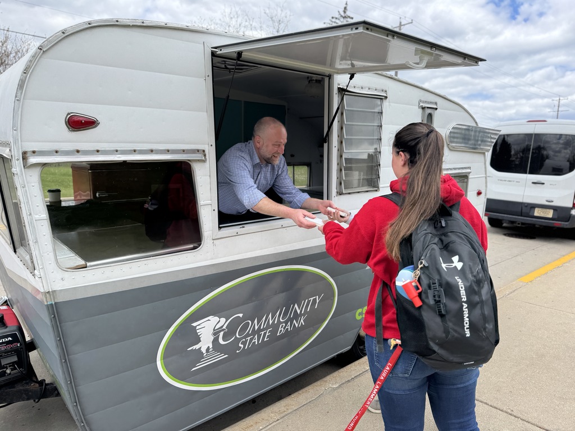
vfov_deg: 56.8
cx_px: 288
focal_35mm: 24
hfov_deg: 71.6
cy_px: 216
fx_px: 399
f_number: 1.78
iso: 80
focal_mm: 6.76
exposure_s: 1/2041
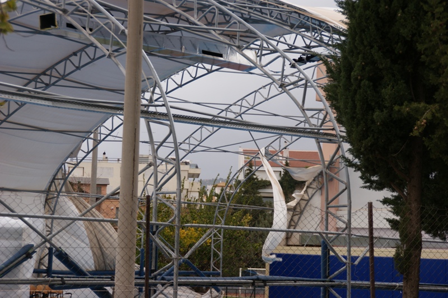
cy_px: 149
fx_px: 1399
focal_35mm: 112
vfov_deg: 12.2
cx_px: 224
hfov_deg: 18.2
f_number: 6.3
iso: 100
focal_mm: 75
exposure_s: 1/160
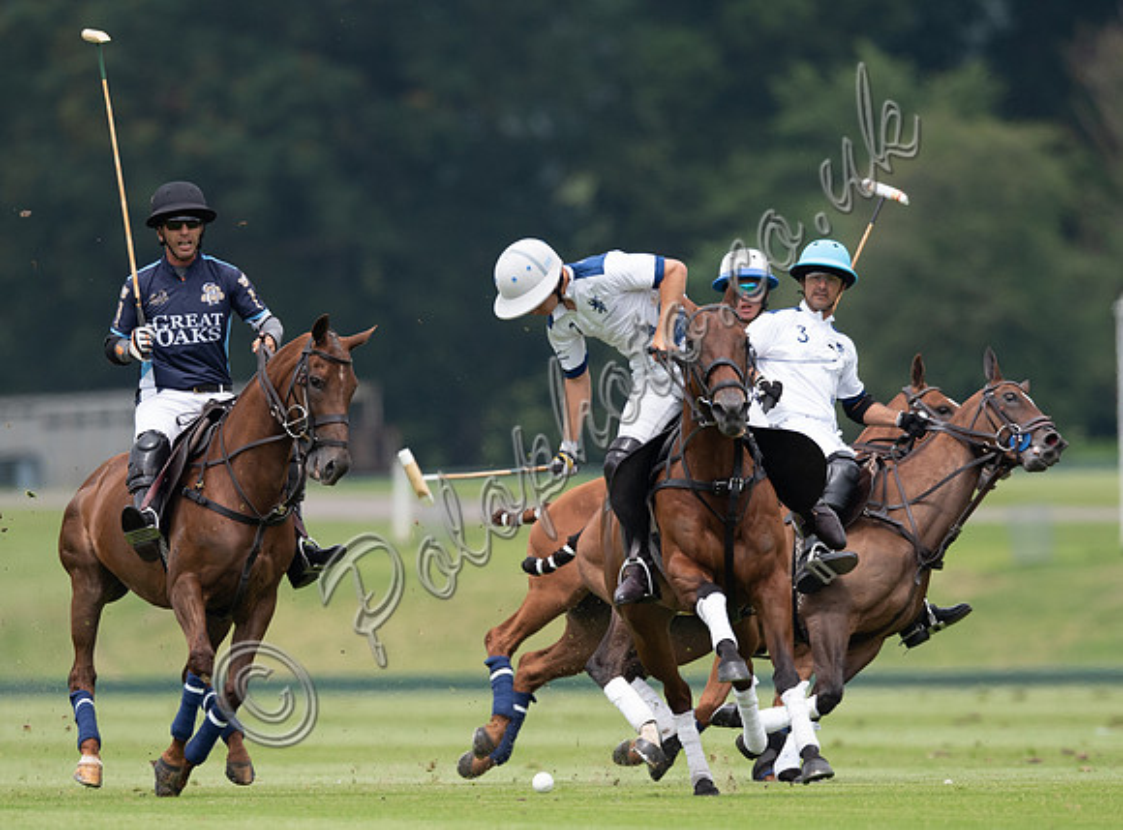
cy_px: 551
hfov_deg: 2.3
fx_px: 27606
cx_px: 516
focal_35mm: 855
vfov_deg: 1.7
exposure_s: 1/1600
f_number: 4.5
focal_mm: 500
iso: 400
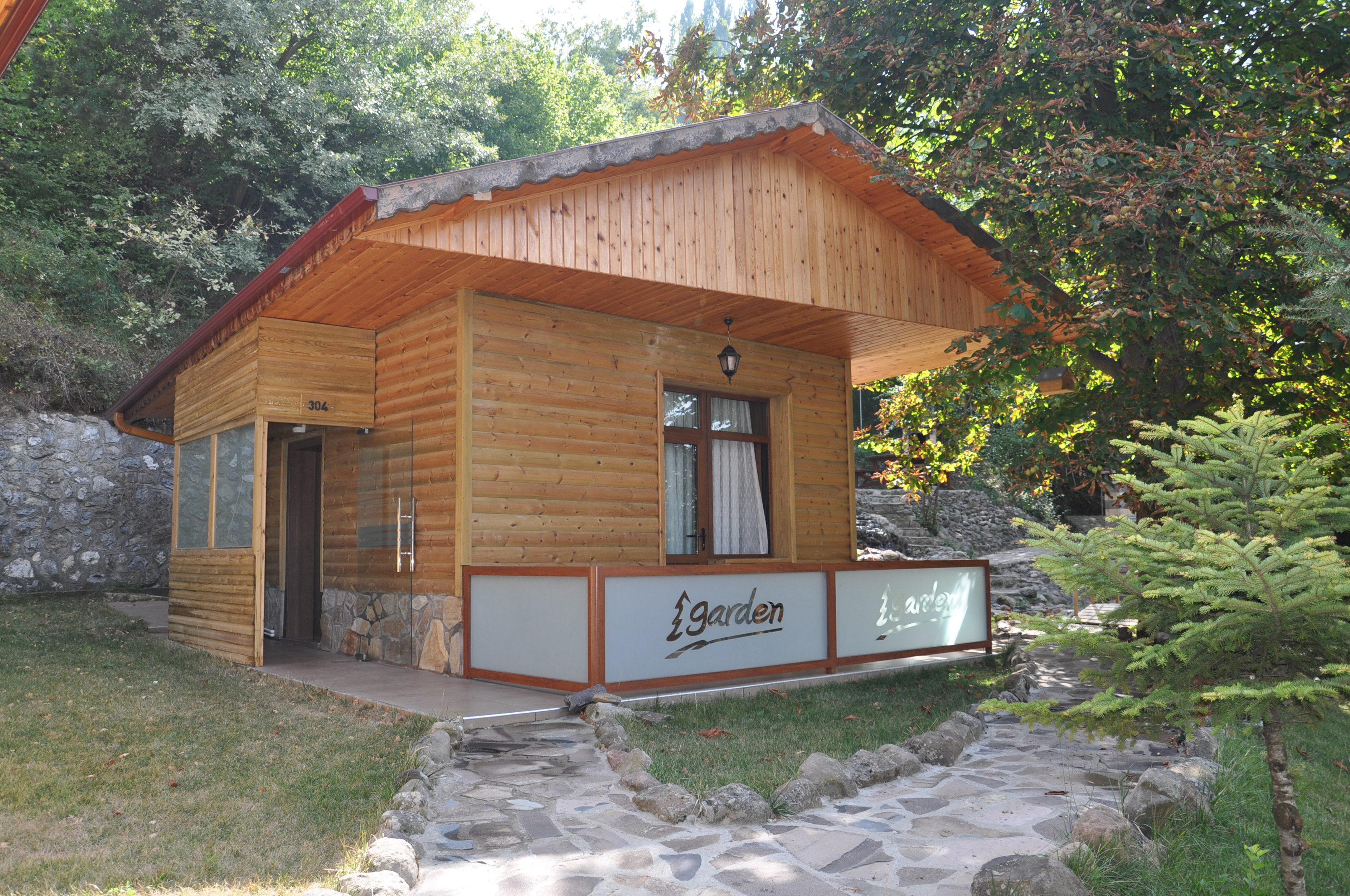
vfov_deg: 47.8
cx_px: 675
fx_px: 1011
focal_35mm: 27
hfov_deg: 67.4
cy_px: 448
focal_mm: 18
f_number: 5
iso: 200
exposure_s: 1/200
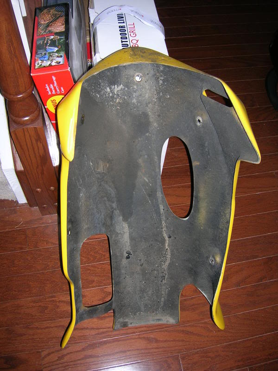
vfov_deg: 54.0
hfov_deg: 41.8
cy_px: 186
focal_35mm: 34
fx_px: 364
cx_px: 139
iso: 50
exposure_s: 1/60.1
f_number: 2.9
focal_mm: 5.7
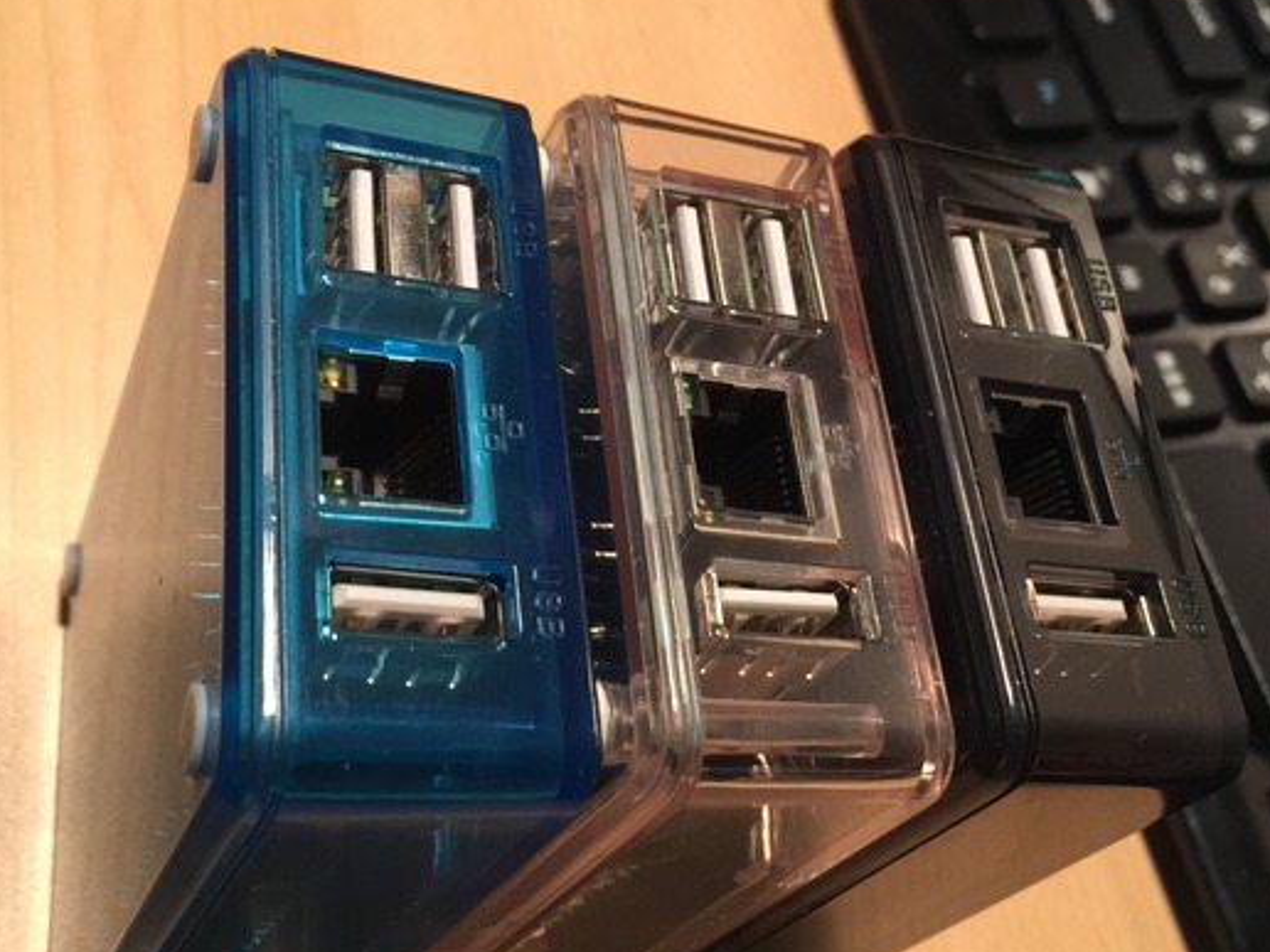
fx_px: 1651
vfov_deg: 32.2
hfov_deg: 42.1
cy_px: 485
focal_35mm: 45
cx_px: 655
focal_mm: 4.15
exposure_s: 1/10
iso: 100
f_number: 2.2
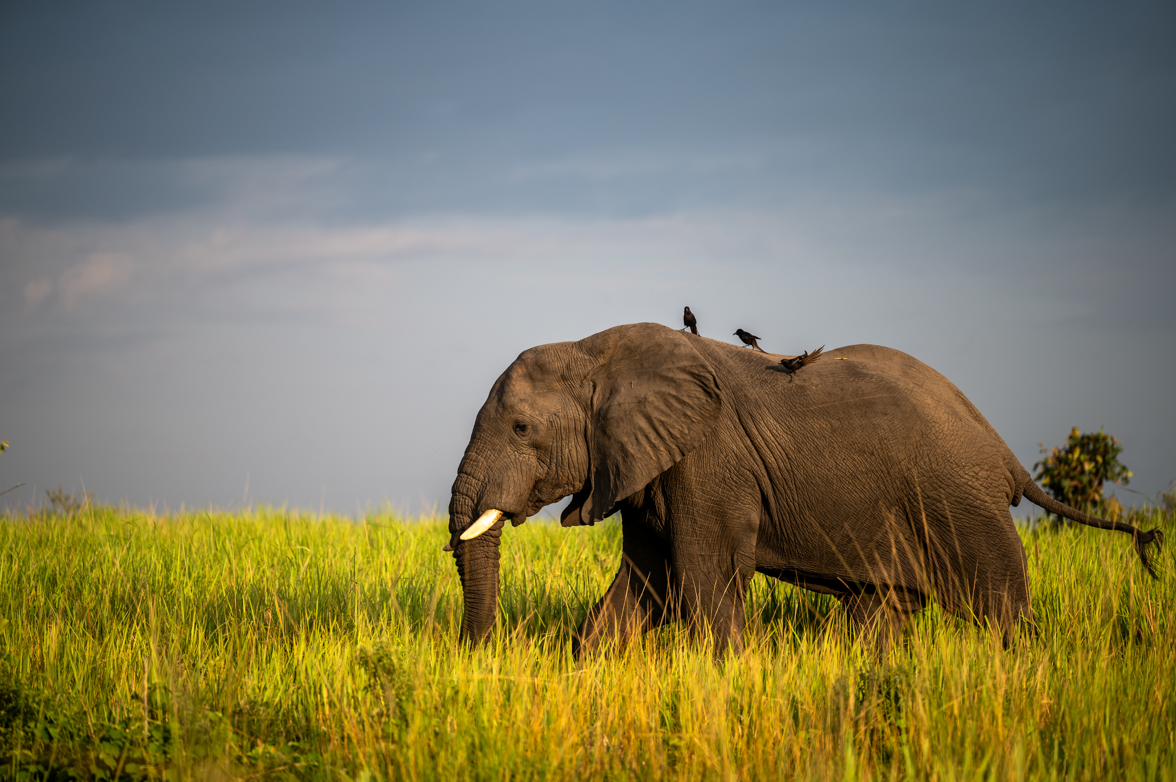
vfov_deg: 6.9
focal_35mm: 200
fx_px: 6529
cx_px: 588
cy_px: 391
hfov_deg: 10.3
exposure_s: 1/1250
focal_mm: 200
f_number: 2.8
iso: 100
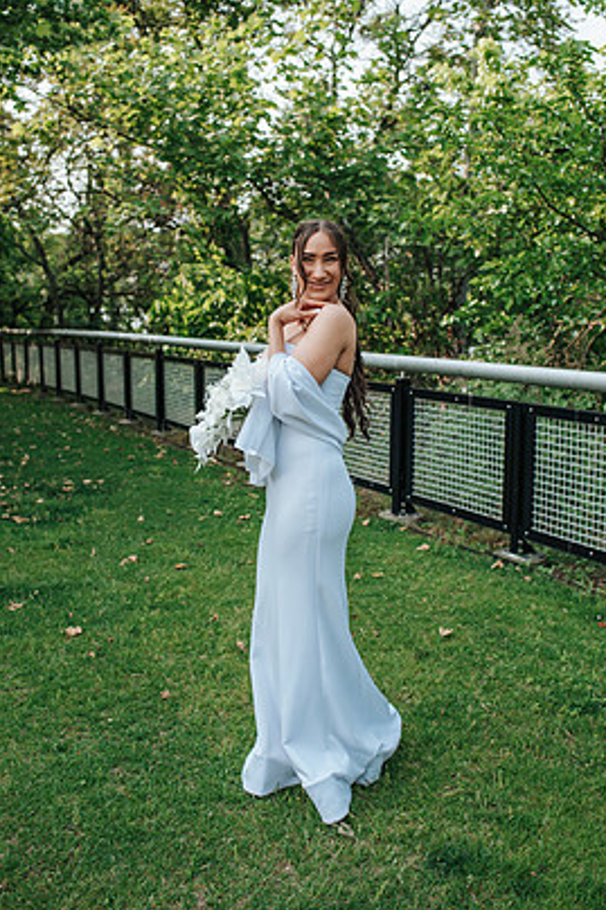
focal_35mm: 39
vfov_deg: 49.5
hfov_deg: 34.2
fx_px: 986
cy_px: 412
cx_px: 315
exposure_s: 1/500
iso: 100
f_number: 3.5
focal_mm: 35
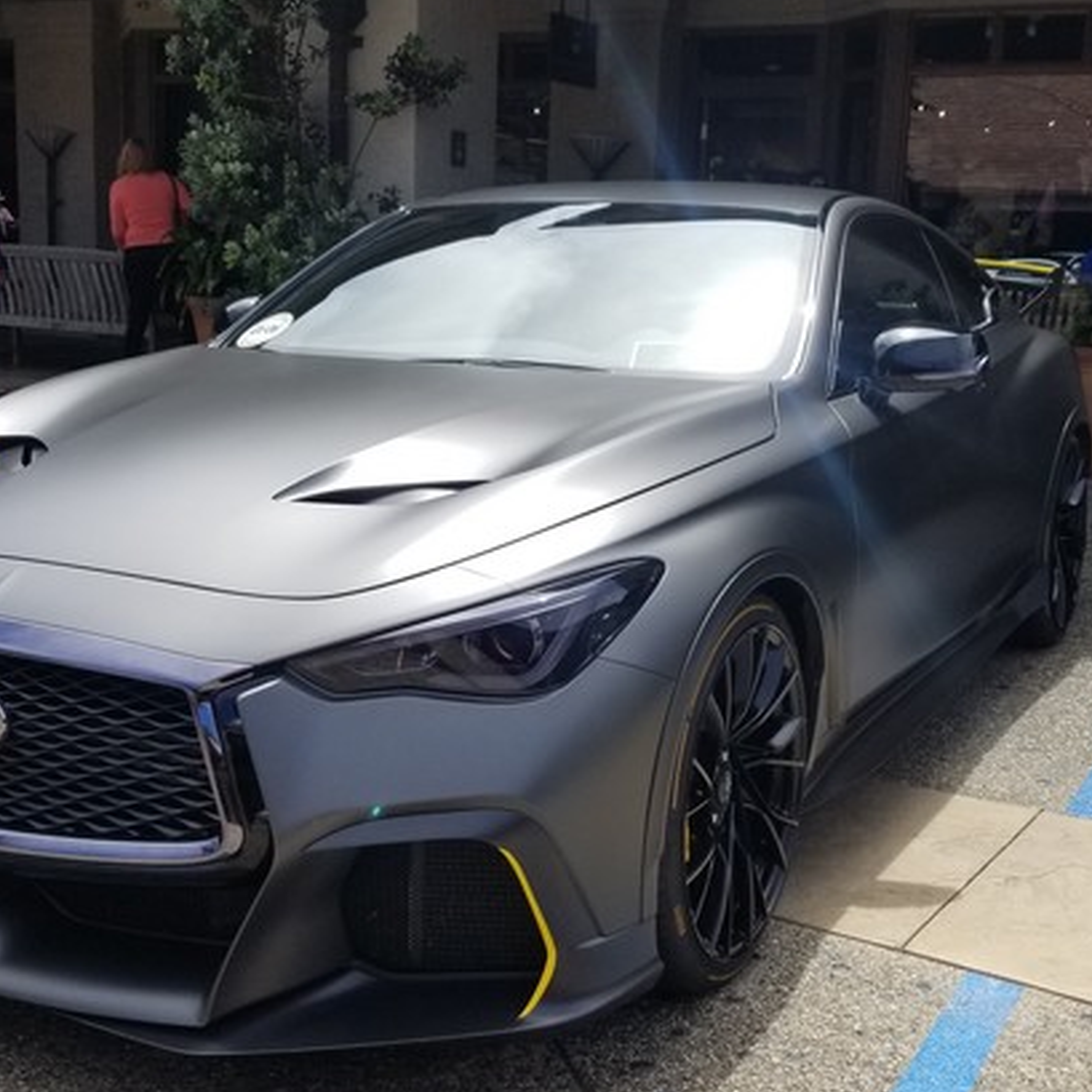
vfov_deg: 37.6
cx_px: 569
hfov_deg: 37.5
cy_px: 555
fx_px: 1606
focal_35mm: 45
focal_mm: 4.25
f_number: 1.7
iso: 50
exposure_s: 1/1864
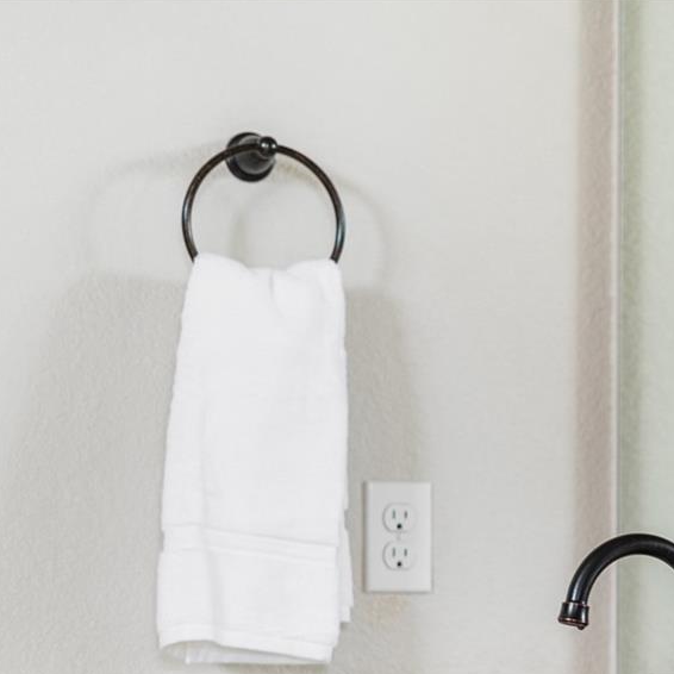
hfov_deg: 14.1
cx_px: 811
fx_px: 2643
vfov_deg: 14.4
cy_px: 629
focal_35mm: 120
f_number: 1.8
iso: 400
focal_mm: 50
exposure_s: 1/60
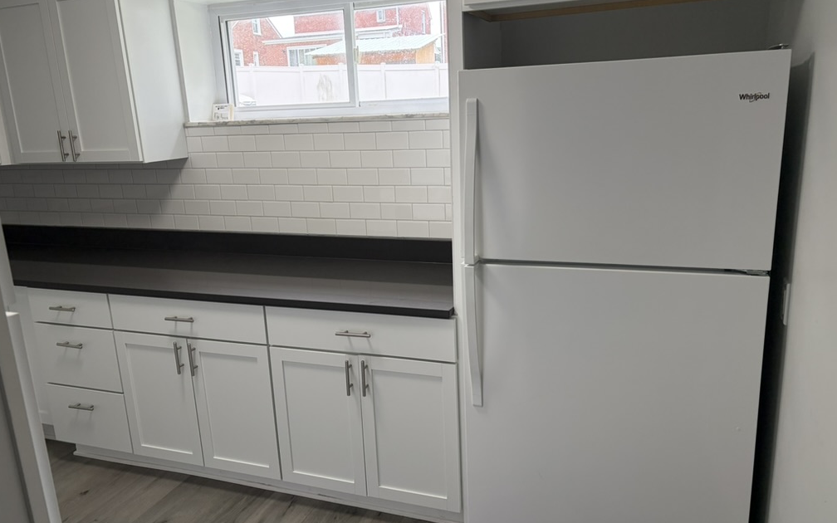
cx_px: 419
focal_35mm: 28
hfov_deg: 66.5
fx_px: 639
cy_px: 262
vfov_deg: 44.5
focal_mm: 5.96
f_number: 1.6
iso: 125
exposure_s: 1/191
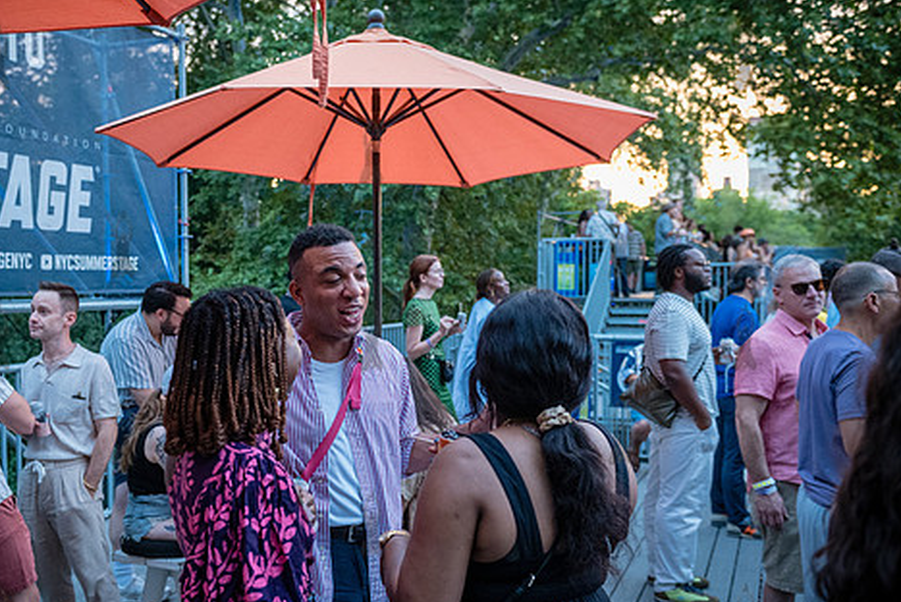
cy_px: 337
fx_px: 952
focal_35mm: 38
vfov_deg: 35.1
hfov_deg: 50.4
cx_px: 370
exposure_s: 1/320
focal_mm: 29
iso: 3200
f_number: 3.2
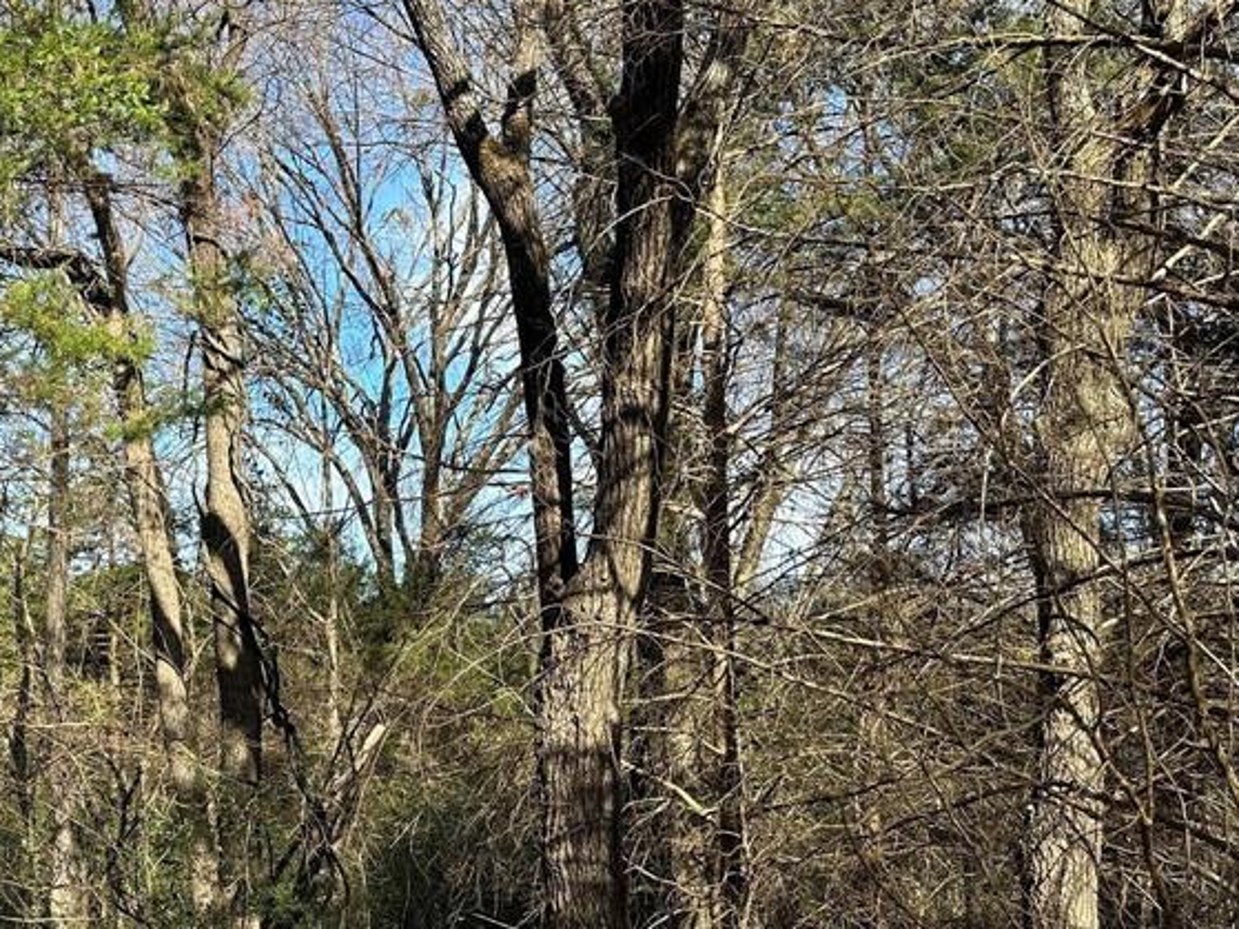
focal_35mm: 44
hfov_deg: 40.3
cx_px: 171
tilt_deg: +5.3
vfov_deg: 32.7
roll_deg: -1.4
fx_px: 1575
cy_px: 574
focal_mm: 6.86
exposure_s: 1/1321
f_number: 1.78
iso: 80
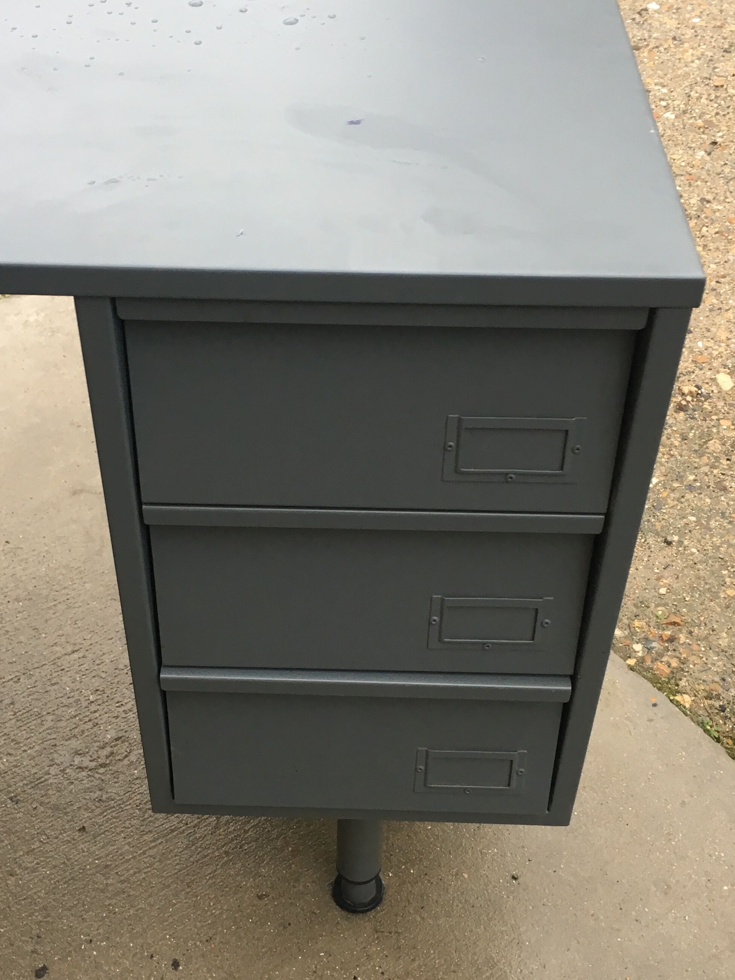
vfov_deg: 42.1
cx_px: 338
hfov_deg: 32.2
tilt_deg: -46.0
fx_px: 1274
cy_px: 519
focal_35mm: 45
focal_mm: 4.15
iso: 64
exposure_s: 1/33
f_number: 2.2
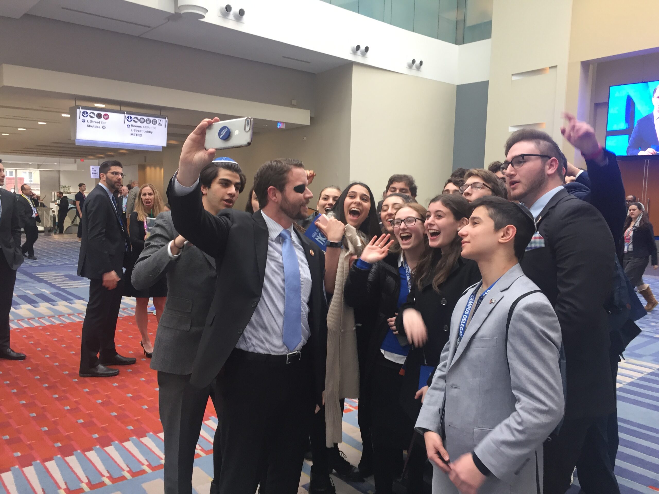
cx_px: 330
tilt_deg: -5.8
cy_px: 247
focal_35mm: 29
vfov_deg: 48.2
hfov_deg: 61.7
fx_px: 552
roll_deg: -2.3
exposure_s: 1/30
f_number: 2.2
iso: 64
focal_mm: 4.15
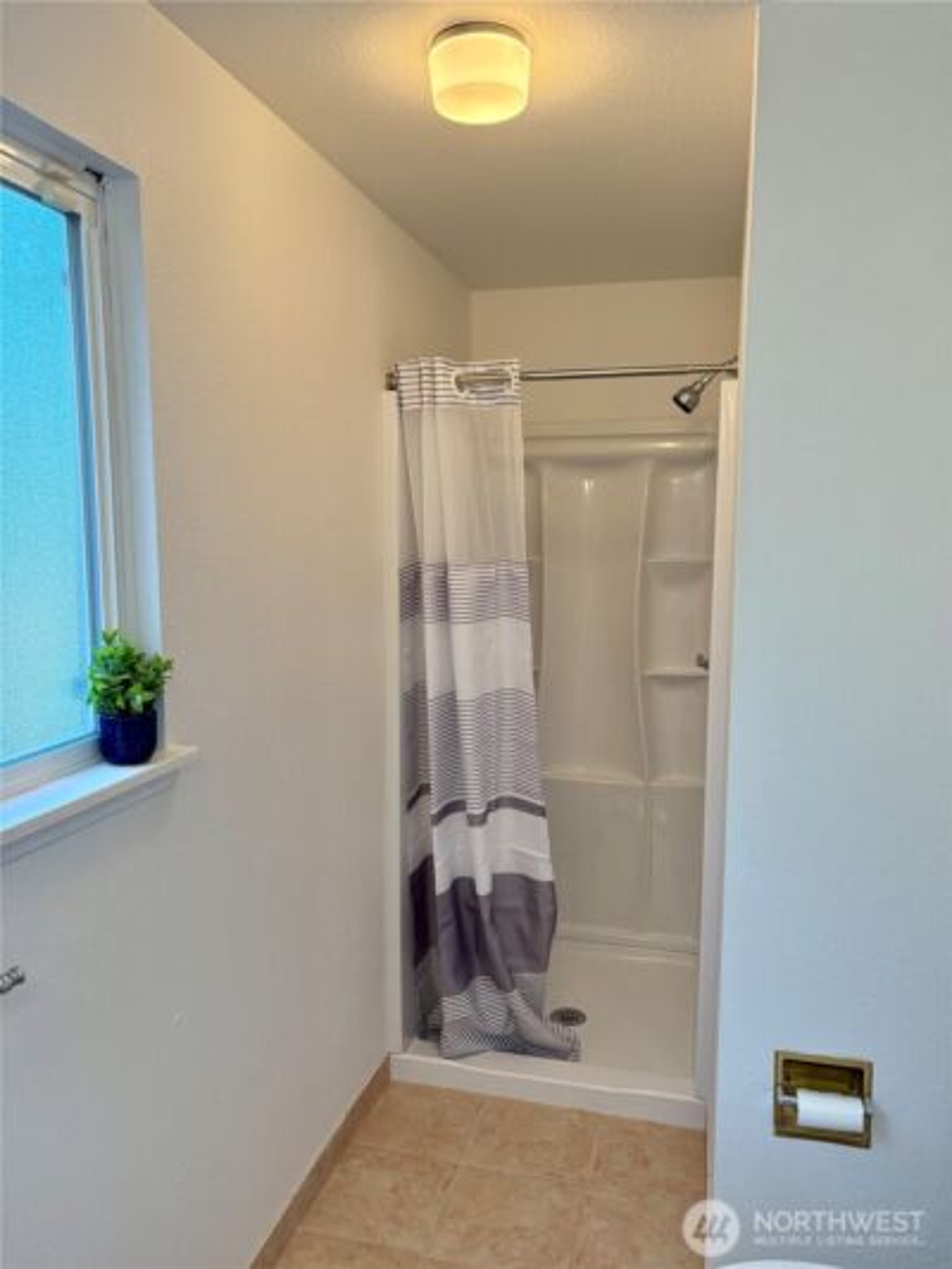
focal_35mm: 26
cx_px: 476
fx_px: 953
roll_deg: -0.3
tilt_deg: -7.5
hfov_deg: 53.1
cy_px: 634
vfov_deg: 67.3
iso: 125
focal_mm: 5.96
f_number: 1.6
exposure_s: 1/146
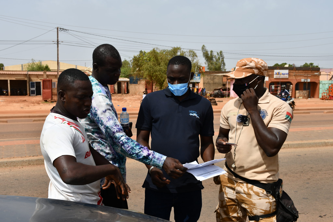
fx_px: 370
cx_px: 166
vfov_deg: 33.4
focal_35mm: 40
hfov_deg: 48.5
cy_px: 111
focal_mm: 27
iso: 100
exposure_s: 1/320
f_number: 9
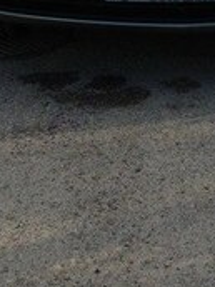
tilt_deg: -4.0
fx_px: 787
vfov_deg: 19.5
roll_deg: -1.1
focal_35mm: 95
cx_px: 190
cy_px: -52
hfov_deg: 15.4
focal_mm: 4.12
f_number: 2.4
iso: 50
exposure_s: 1/1022
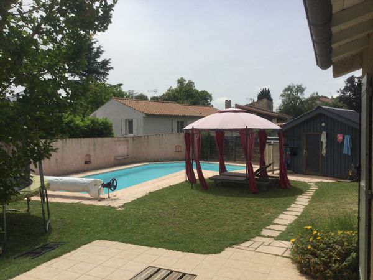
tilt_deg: -2.5
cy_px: 140
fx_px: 334
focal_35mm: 31
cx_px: 186
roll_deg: -2.1
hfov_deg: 58.4
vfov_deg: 45.4
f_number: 2.4
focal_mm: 3.3
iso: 25
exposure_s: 1/2146
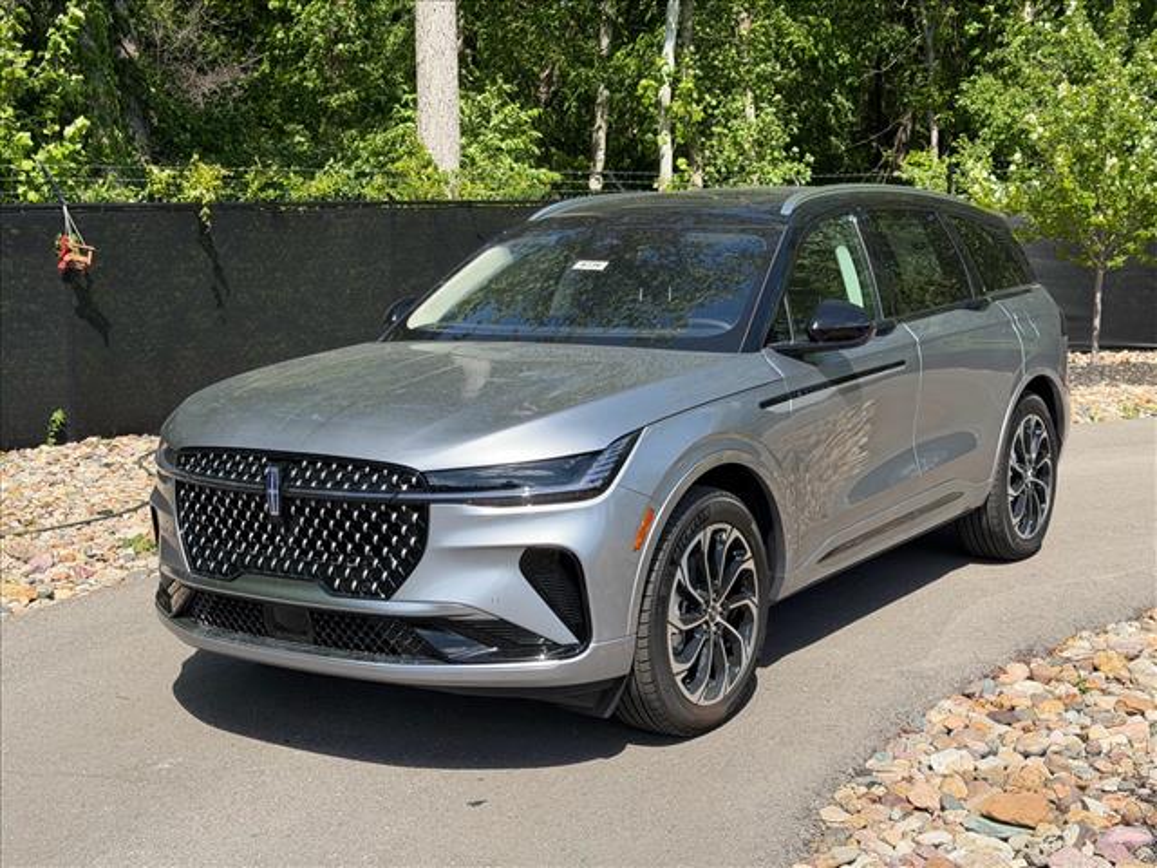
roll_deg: -0.4
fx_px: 1604
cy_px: 434
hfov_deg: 39.7
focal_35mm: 48
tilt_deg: -7.2
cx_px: 578
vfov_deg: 30.3
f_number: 1.78
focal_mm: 6.76
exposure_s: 1/3534
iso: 100
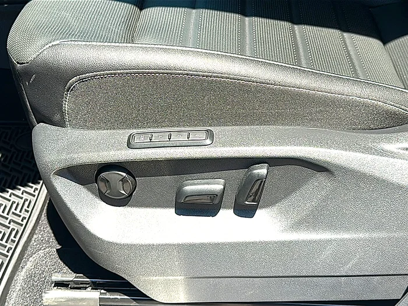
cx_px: 204
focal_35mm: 44
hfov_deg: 42.9
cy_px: 153
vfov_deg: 32.9
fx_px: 519
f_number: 1.78
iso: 80
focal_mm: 6.86
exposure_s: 1/954
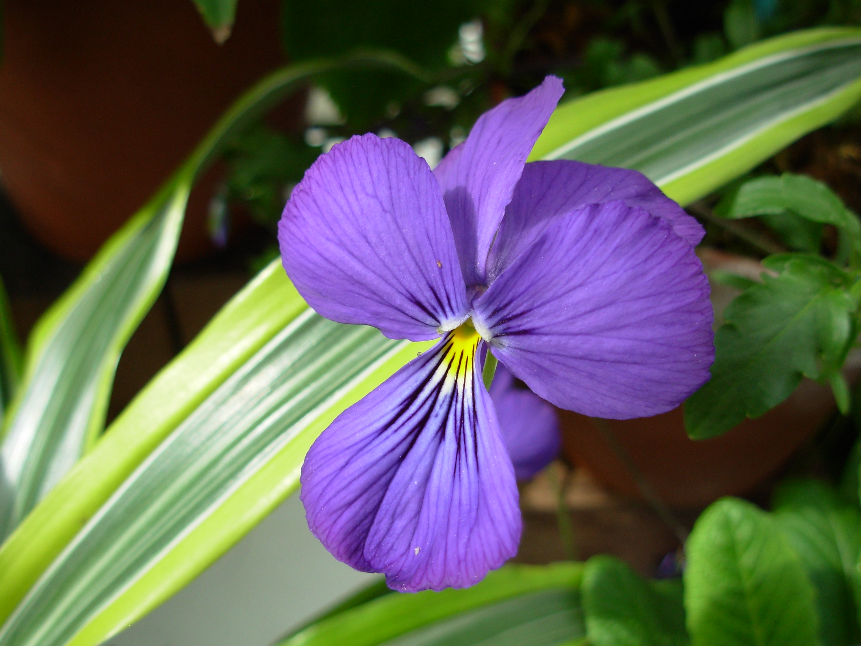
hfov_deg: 46.8
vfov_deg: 36.0
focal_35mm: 40
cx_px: 446
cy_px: 325
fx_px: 995
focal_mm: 6.3
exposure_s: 1/313
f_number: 2.9
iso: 50
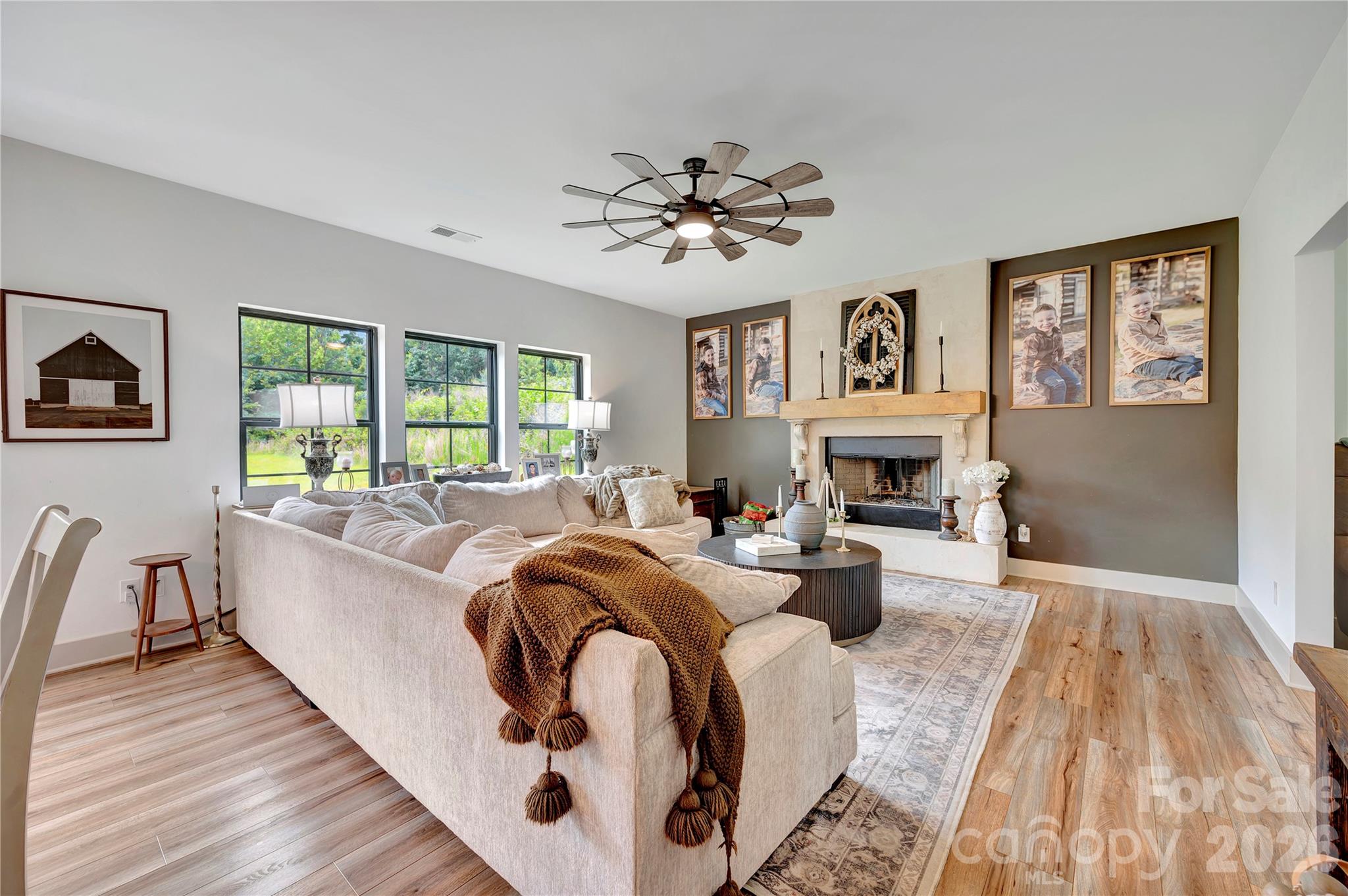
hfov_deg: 104.3
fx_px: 524
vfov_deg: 81.1
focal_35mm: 14
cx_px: 674
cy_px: 448
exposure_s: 1/1.67
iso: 100
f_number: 9
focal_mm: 14
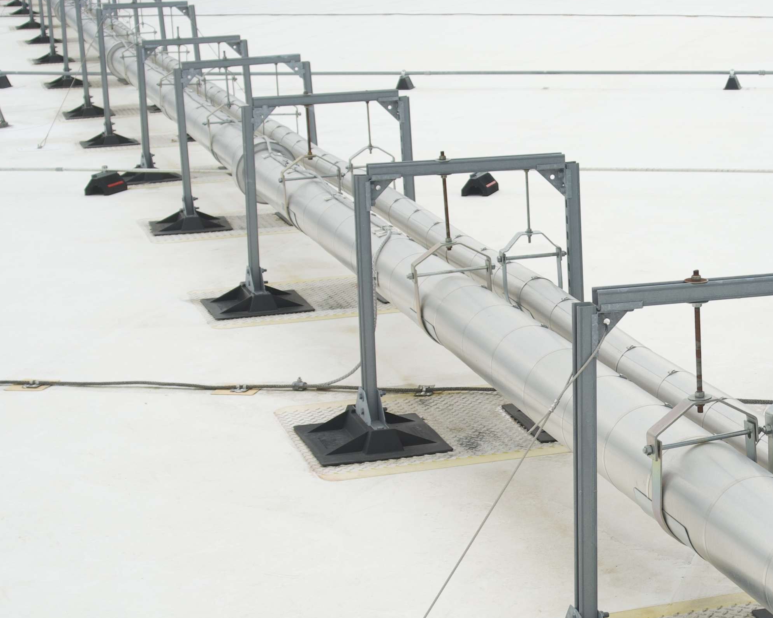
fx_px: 1762
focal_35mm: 77
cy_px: 449
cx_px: 716
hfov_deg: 24.0
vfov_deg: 19.8
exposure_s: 1/200
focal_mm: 28
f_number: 8
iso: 100
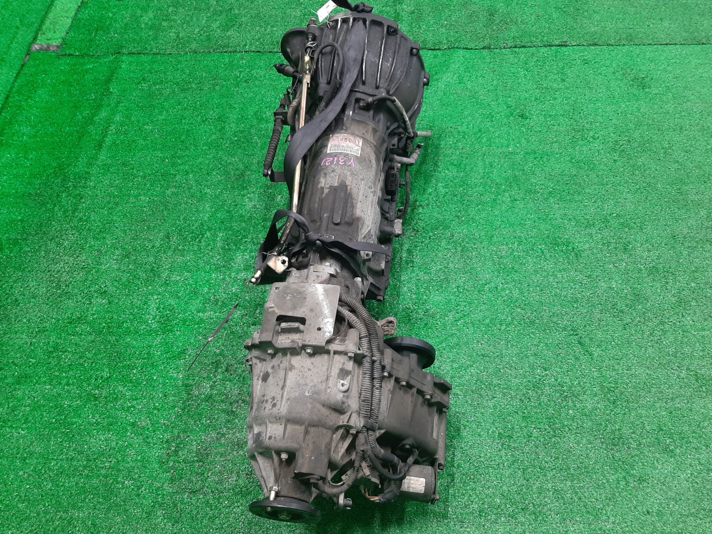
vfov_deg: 51.3
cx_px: 361
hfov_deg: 65.3
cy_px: 261
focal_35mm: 27
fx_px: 555
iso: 146
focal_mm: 3.93
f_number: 1.7
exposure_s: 1/50
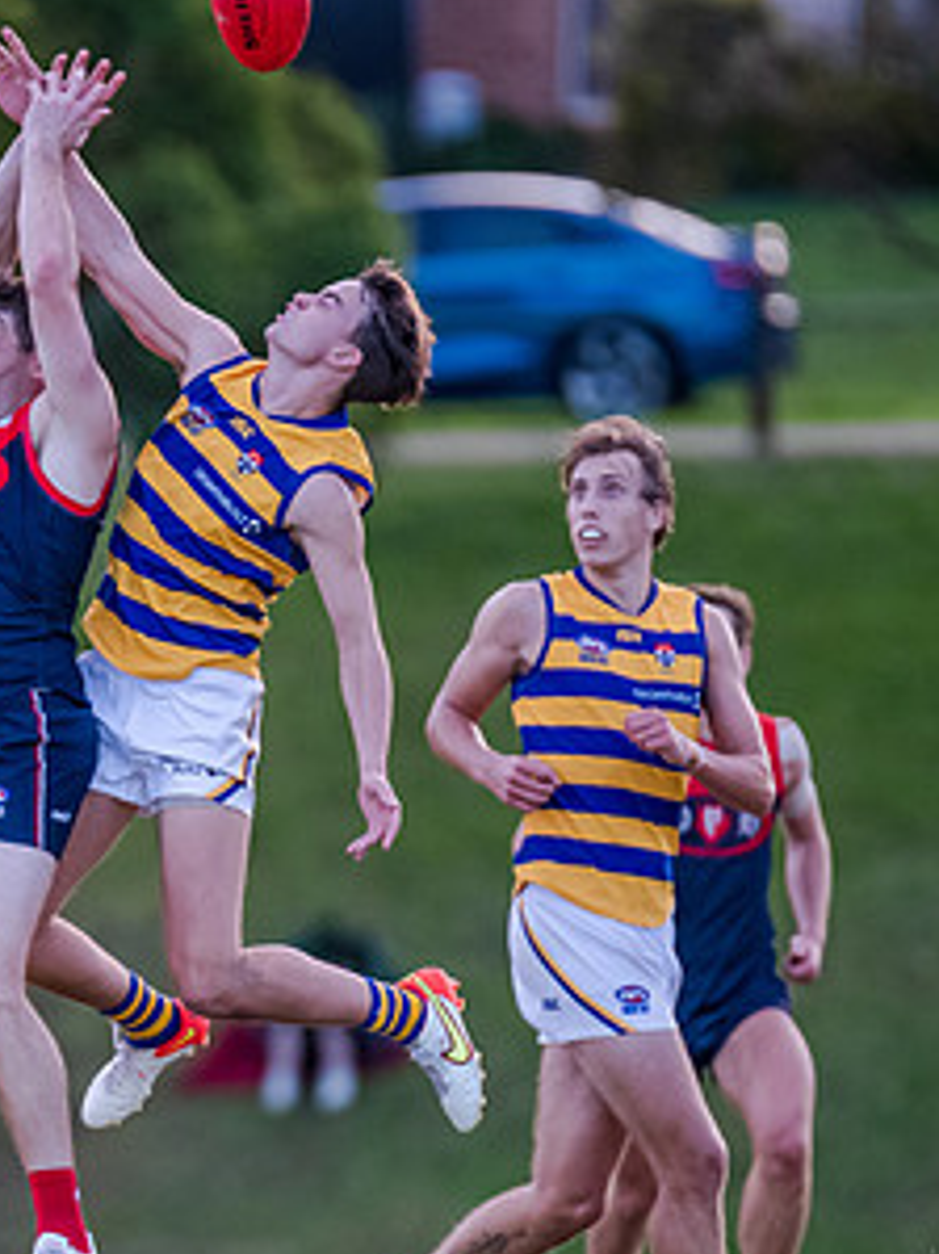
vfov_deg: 2.2
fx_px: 32647
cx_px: -302
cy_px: 843
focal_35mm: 902
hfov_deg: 1.6
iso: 1400
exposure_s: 1/1600
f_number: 2.8
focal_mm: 300
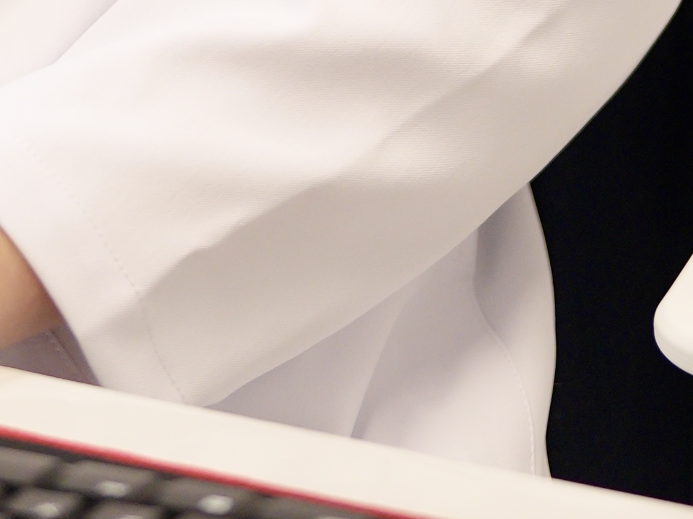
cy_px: -1096
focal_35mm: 298
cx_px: 74
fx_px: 5965
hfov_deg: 6.6
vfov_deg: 4.7
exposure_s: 1/800
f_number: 1.4
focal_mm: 50
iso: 640
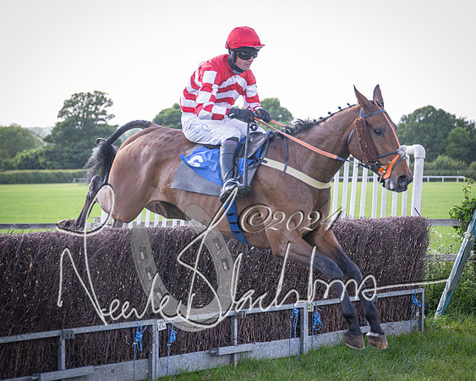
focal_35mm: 114
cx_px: 119
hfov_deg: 16.7
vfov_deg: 13.5
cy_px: 244
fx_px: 1610
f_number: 2.8
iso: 640
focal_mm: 70
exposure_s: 1/1600
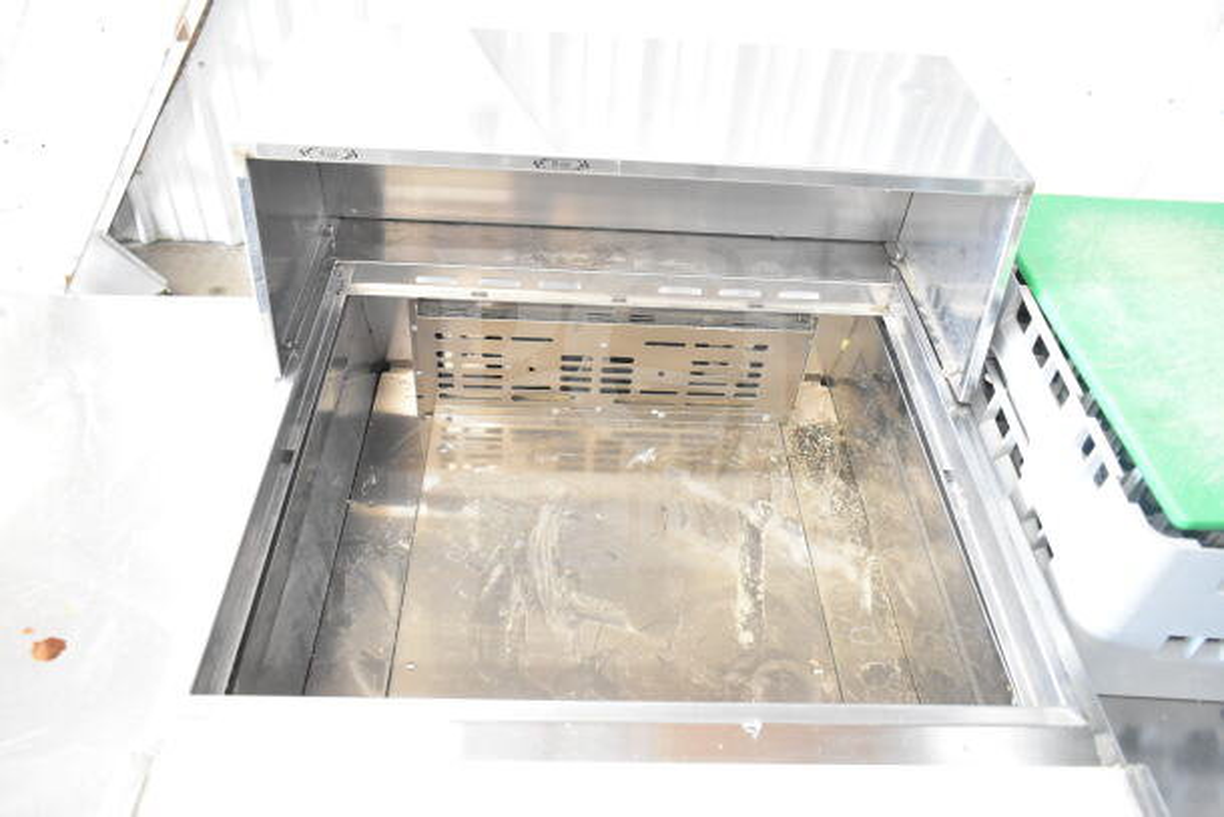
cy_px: 408
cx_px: 612
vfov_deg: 48.0
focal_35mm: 27
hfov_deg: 67.4
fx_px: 918
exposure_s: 1/30
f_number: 3.5
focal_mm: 18
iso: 3200
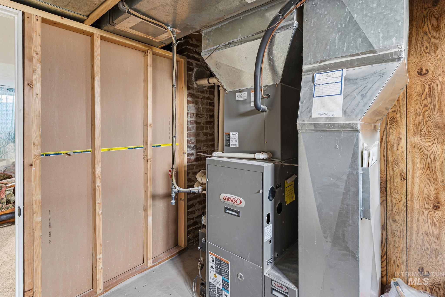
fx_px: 210
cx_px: 222
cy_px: 148
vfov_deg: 70.4
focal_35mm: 17
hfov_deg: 93.3
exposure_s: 13
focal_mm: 17
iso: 100
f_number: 8
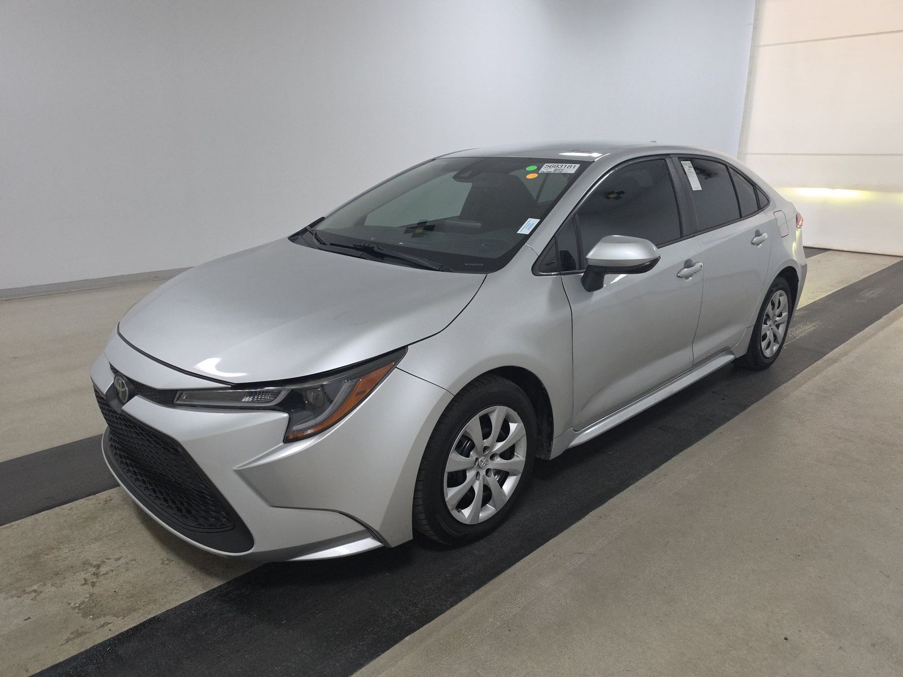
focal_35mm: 23
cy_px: 338
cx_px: 452
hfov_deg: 73.9
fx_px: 600
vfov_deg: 58.9
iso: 279
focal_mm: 6.5
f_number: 1.4
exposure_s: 1/100
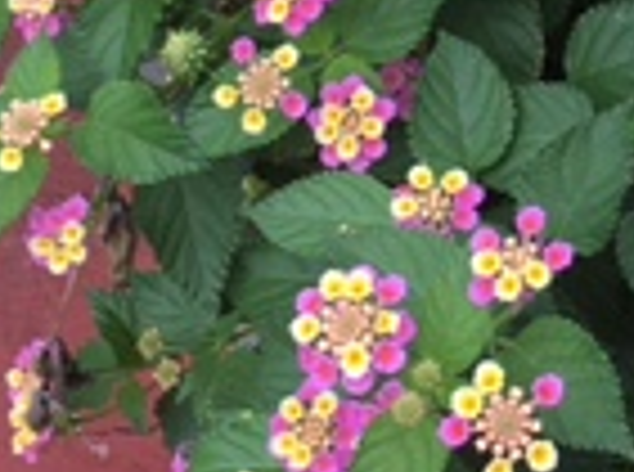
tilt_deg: -32.7
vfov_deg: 10.6
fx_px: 2411
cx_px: 751
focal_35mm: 132
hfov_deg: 14.5
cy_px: -328
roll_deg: -11.5
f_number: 2.2
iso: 25
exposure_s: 1/301
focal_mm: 4.15
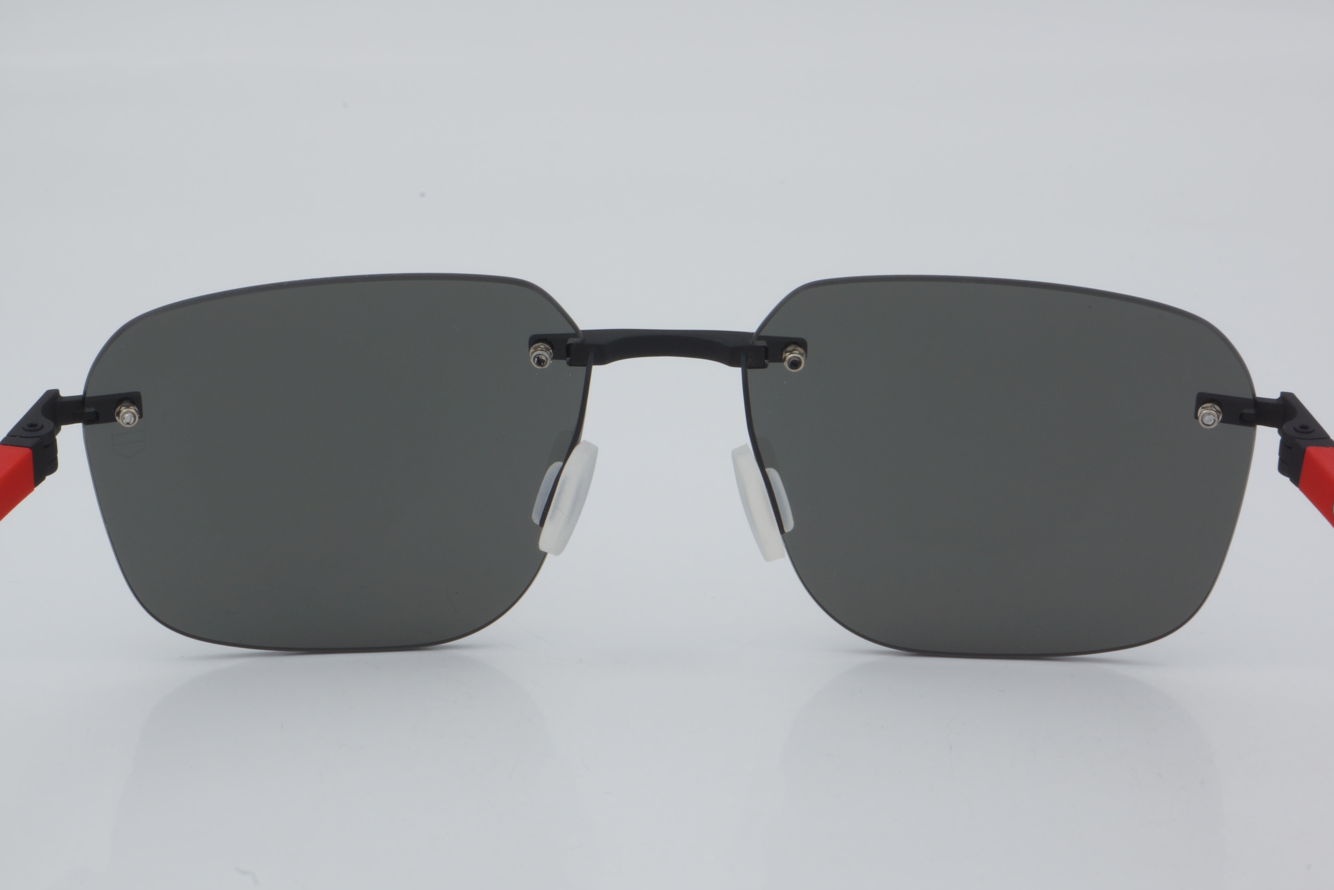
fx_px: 3057
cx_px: 667
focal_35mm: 82
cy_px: 445
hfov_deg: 24.6
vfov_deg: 16.6
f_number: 32
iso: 100
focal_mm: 55
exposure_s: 1/4
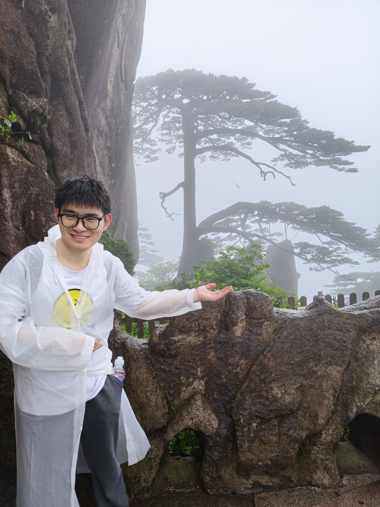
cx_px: 190
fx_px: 337
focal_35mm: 23
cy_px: 254
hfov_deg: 58.9
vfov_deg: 73.9
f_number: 1.88
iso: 71
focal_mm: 5.56
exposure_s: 1/687
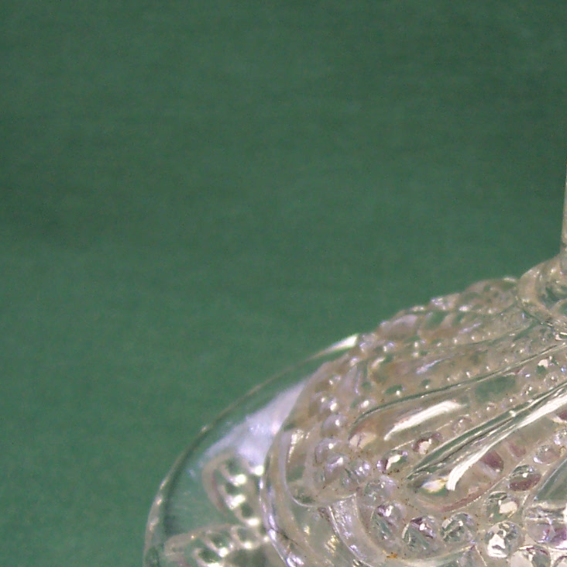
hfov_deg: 22.6
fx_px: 1371
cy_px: 456
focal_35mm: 74
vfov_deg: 23.0
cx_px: 541
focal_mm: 5.6
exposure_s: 1/45
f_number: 2.8
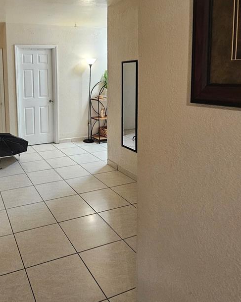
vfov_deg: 66.6
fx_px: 223
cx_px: 48
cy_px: 105
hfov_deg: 53.0
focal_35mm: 25
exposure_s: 1/30
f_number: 2.2
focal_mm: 2.2
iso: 320
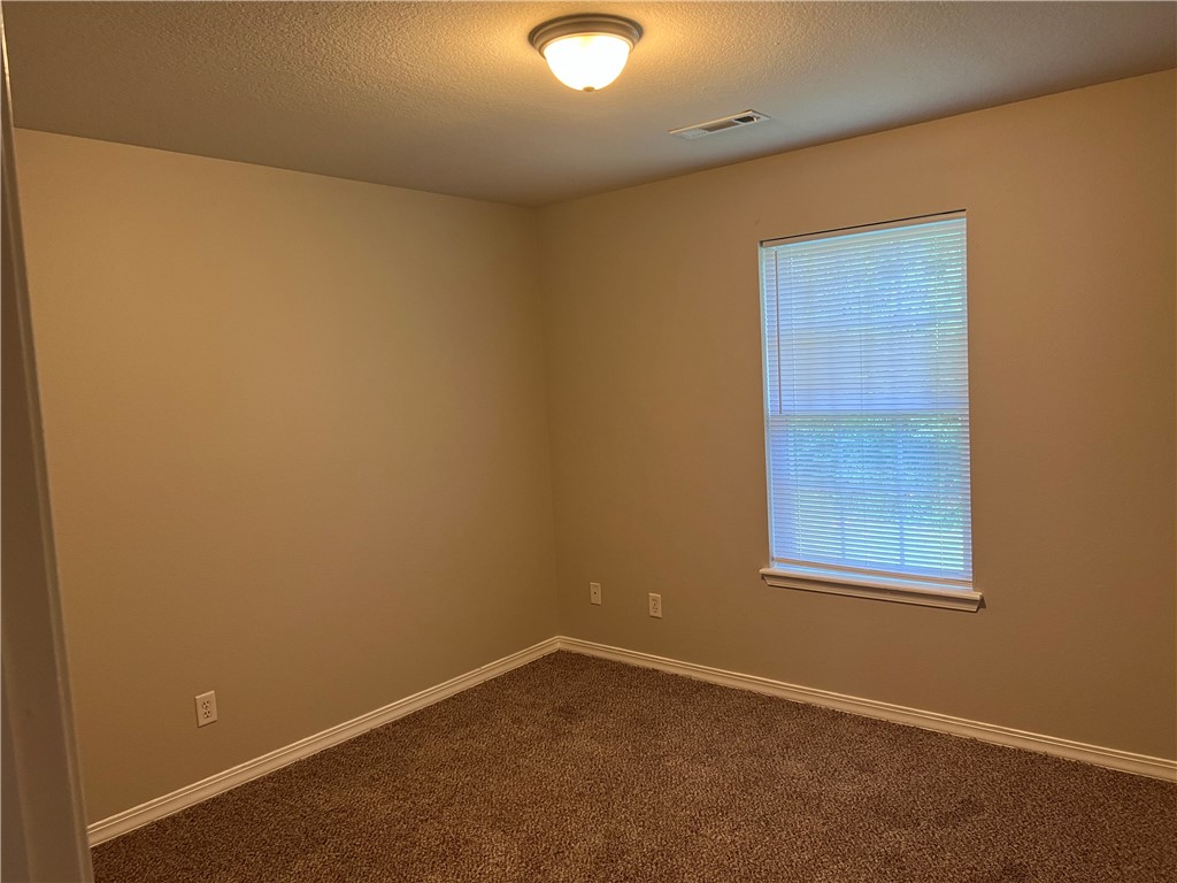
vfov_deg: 53.1
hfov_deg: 67.3
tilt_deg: -4.4
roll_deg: +2.7
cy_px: 442
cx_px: 588
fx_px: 884
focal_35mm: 26
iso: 125
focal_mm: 5.7
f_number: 1.5
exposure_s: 1/60
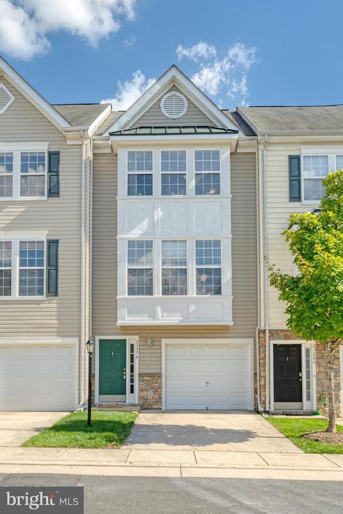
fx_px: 457
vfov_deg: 58.7
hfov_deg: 41.1
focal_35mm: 32
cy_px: 257
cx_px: 172
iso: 1250
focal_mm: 32
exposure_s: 1/1600
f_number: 7.1
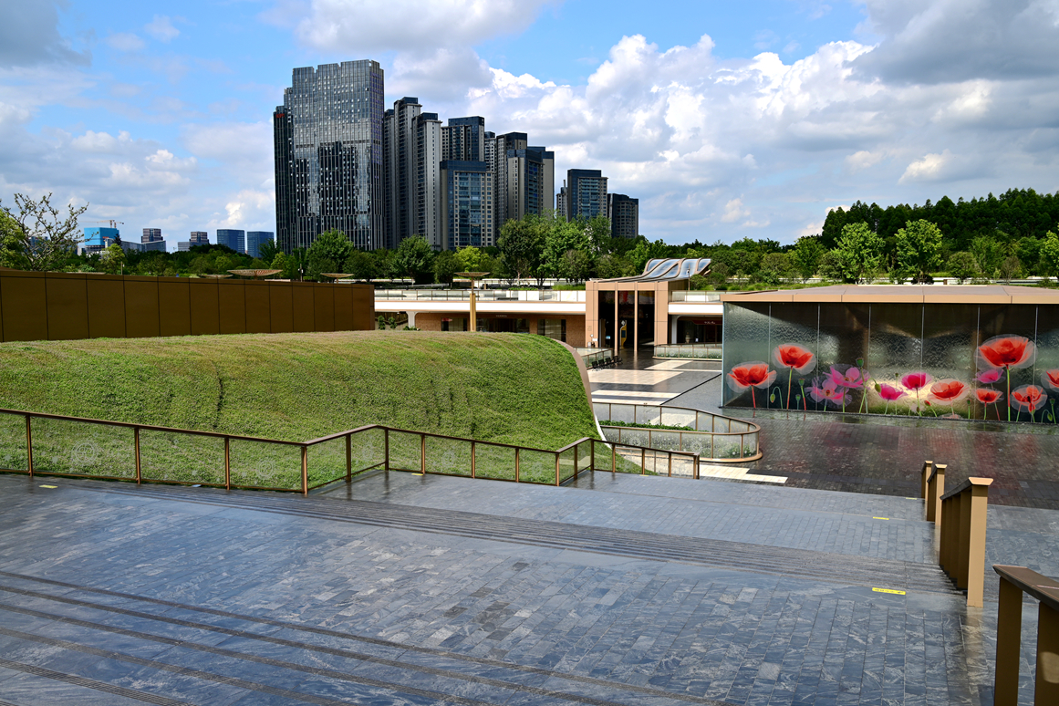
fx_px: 912
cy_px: 356
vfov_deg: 42.3
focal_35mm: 31
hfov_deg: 60.3
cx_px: 519
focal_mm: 30
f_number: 8
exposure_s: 1/250
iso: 100
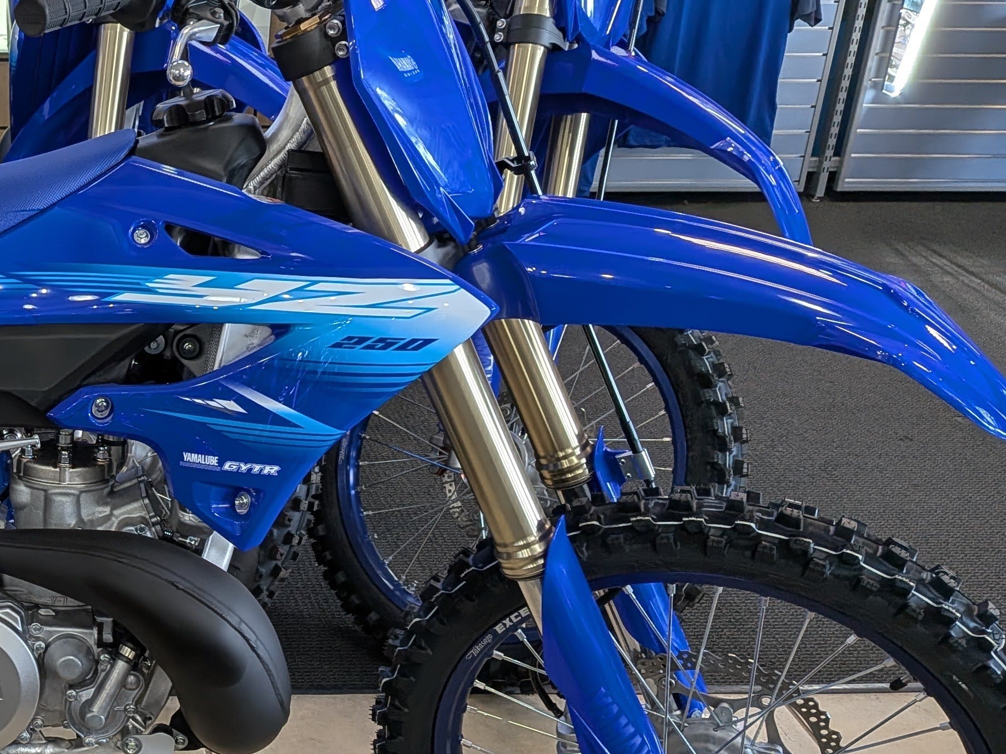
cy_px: 463
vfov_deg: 27.4
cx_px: 23
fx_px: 1540
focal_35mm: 53
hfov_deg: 33.4
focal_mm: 4.53
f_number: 1.7
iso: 49
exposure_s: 1/40
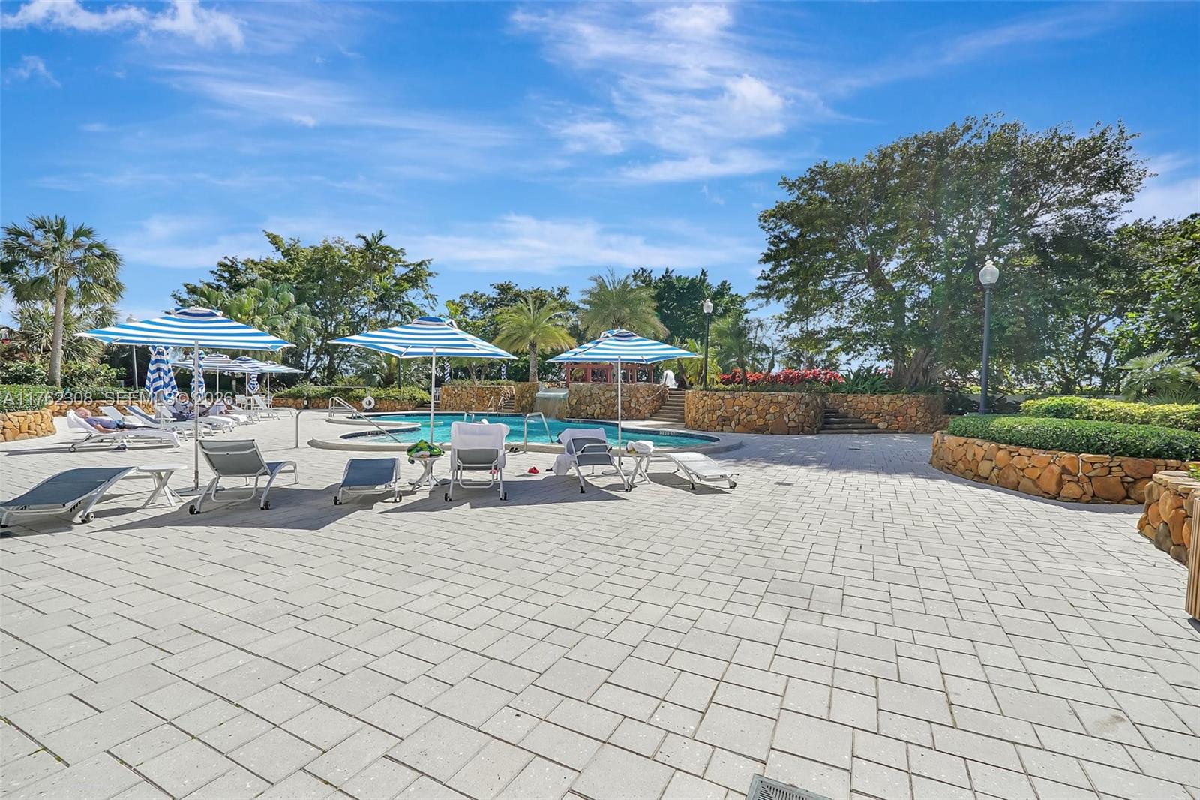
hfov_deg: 95.0
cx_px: 600
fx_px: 550
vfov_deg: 72.0
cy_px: 400
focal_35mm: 16
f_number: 14
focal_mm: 16.5
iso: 640
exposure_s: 1/1250
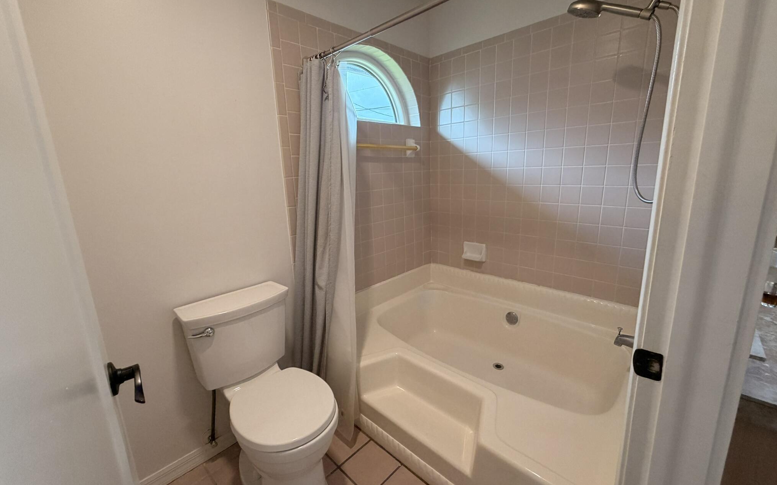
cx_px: 392
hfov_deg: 101.5
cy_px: 236
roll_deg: +2.8
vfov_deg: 74.8
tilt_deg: -11.6
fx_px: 318
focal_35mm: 15
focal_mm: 2.22
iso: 200
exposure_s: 1/60
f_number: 2.2
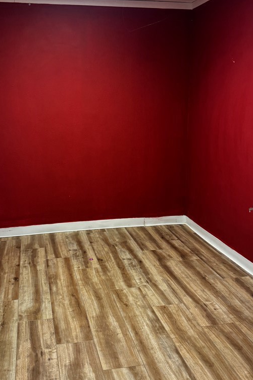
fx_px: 359
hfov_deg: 38.6
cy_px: 156
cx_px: 92
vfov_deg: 55.5
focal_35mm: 34
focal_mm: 6.76
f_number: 1.78
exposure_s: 1/60
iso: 400
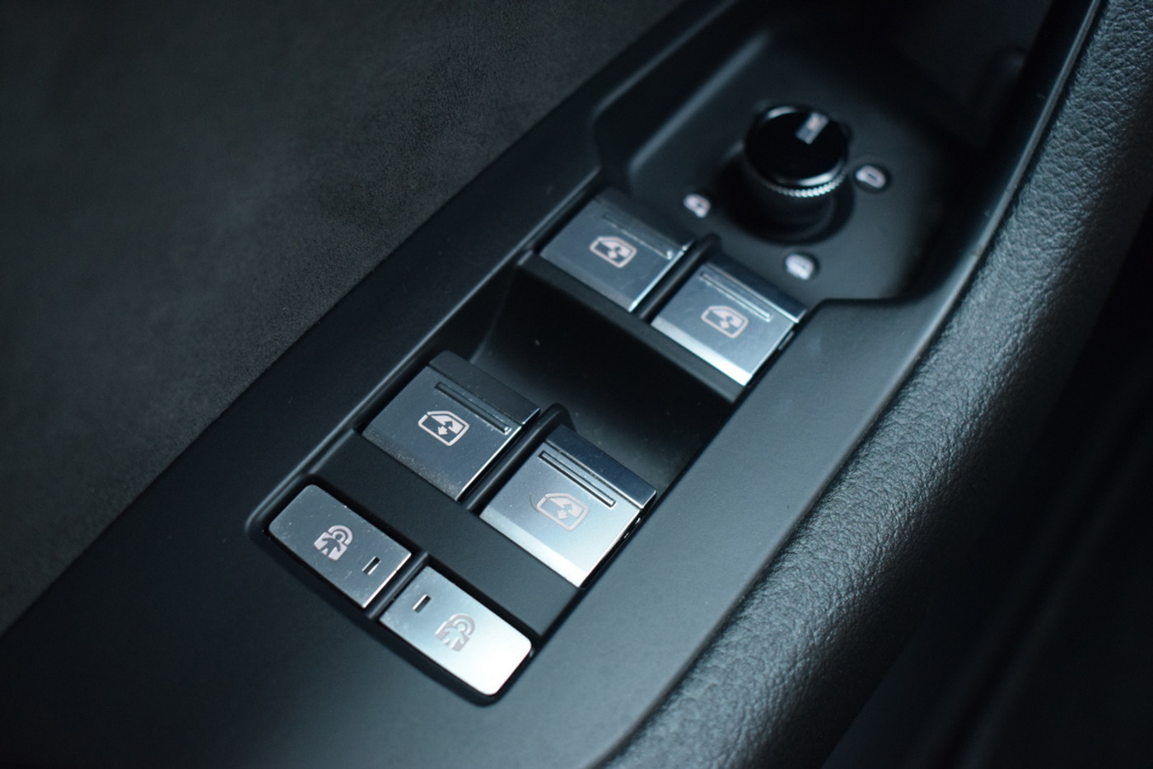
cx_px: 576
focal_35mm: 45
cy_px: 384
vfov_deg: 29.9
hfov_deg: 43.6
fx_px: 1441
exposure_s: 1/60
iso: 1800
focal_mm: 30
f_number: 4.2
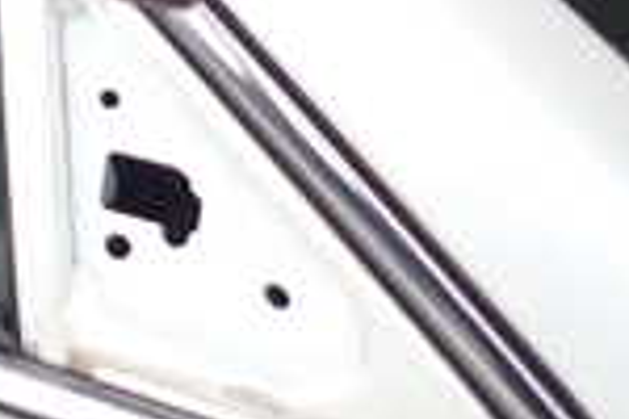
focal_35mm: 104
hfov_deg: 16.6
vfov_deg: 12.2
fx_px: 1817
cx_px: -482
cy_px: -302
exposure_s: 1/200
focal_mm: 4.5
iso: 100
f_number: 2
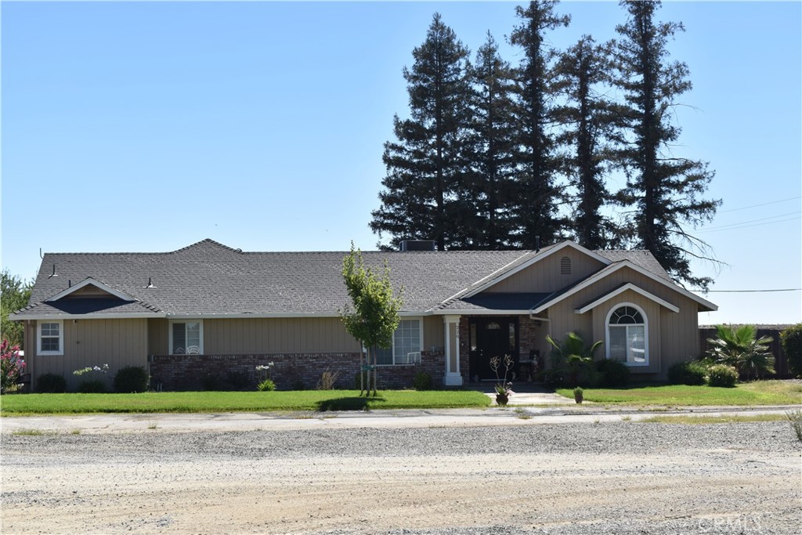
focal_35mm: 57
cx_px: 401
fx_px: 1270
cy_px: 268
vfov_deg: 23.8
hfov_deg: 35.0
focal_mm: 38
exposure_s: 1/250
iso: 100
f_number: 8
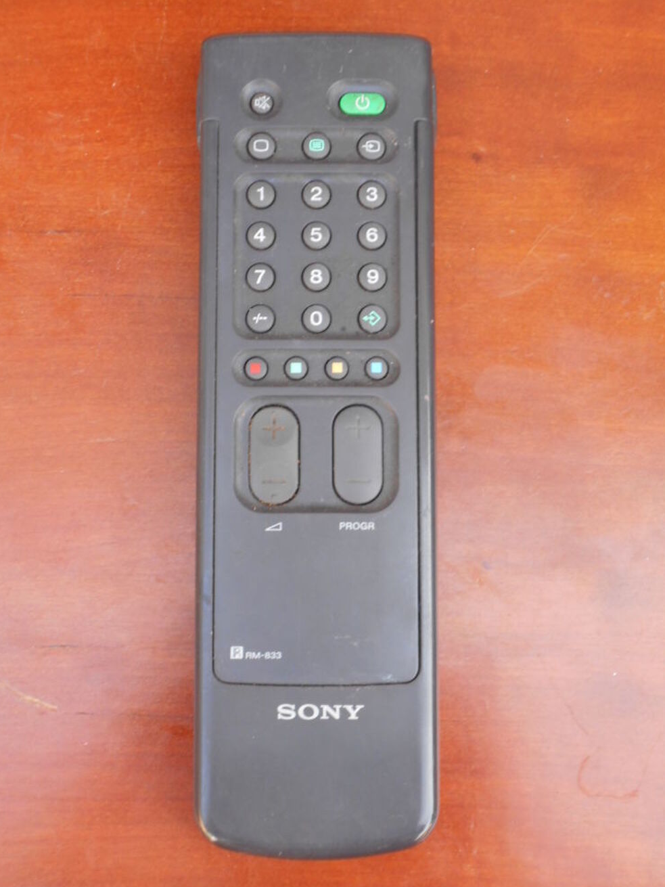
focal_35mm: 59
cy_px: 449
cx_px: 330
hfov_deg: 24.8
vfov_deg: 32.7
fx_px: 1511
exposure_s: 1/30
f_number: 4.9
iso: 140
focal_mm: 10
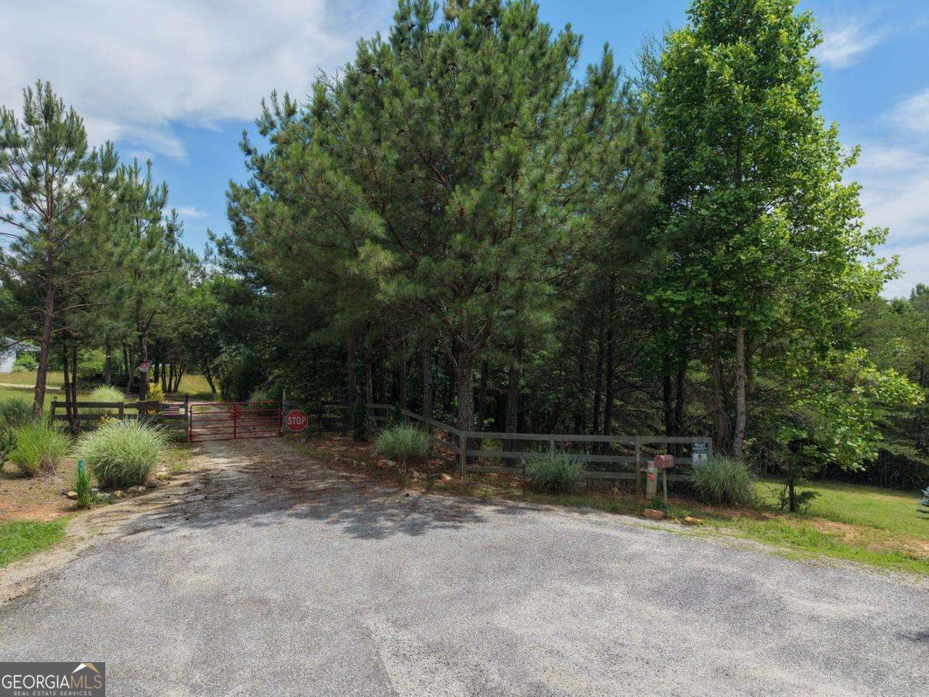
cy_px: 348
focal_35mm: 24
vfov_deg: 56.8
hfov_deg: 71.6
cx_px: 464
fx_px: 644
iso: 400
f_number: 1.8
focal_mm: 8.67
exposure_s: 1/8000
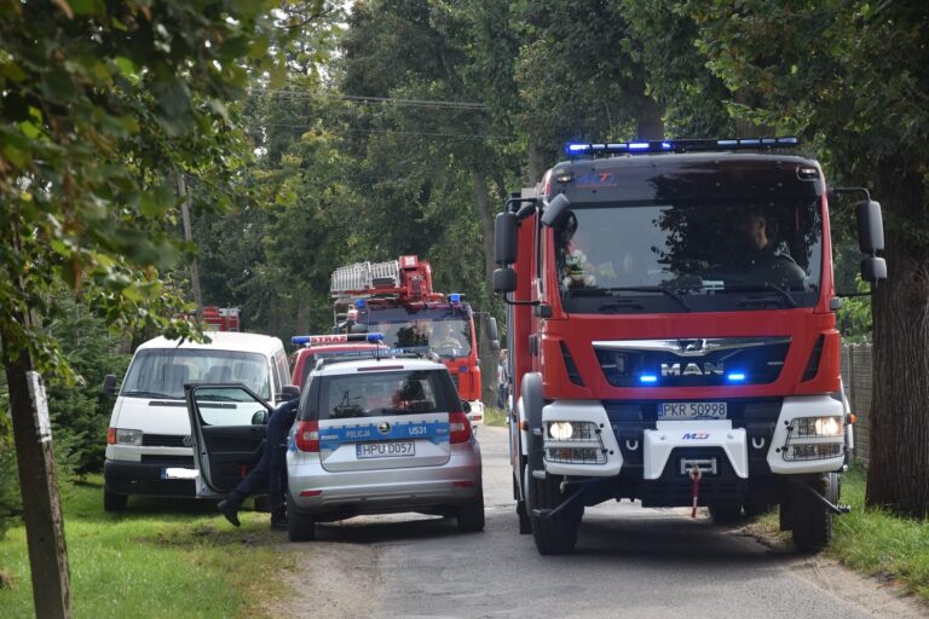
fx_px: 2903
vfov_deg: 12.2
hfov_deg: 18.2
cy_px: 310
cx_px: 464
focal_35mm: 112
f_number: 5.3
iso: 450
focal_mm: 75
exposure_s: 1/1000
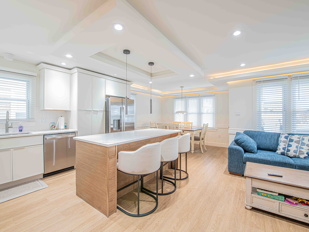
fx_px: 135
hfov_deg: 97.6
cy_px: 116
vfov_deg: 81.2
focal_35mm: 15
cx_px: 153
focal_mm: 14
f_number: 7.1
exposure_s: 1
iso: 64
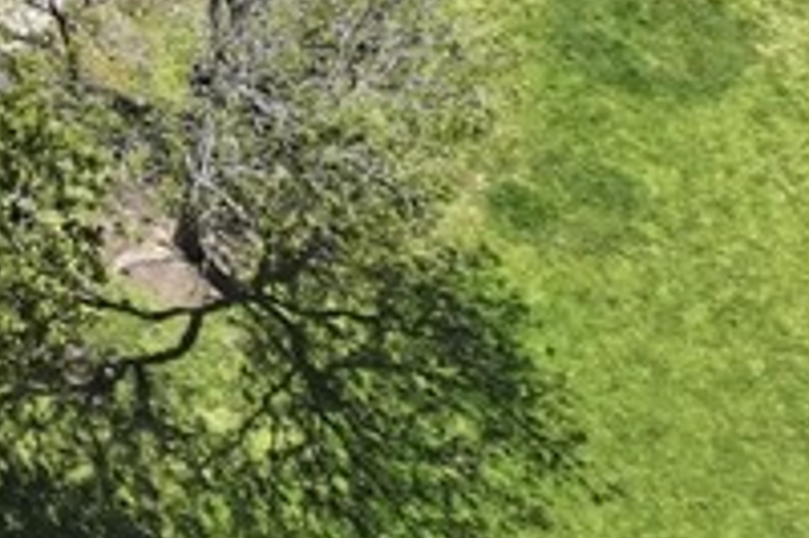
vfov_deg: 10.0
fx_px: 2874
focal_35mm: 128
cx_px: -971
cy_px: -475
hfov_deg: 13.1
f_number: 2.8
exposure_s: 1/1250
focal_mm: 12.3
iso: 100
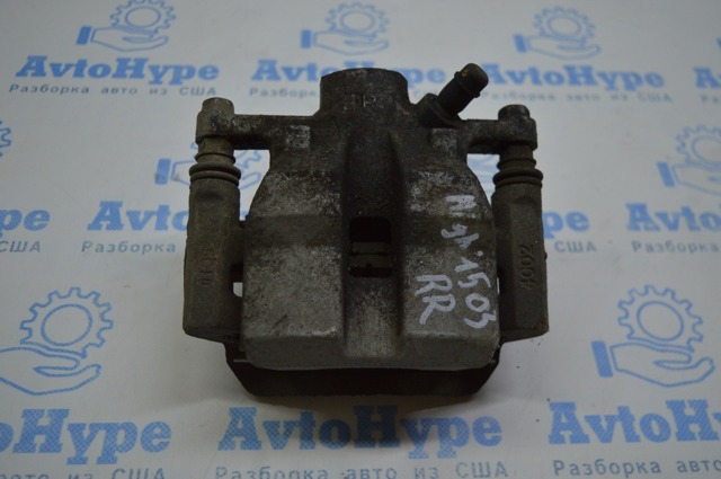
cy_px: 240
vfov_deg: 35.4
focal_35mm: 38
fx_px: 750
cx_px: 360
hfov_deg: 51.3
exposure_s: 1/200
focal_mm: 25
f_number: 4
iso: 400
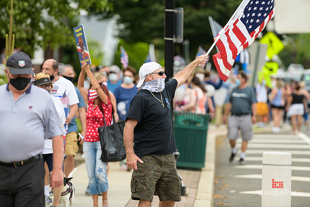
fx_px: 1723
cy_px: 104
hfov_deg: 10.3
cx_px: 155
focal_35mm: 200
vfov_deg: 6.9
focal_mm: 200
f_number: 3.2
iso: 200
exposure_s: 1/200
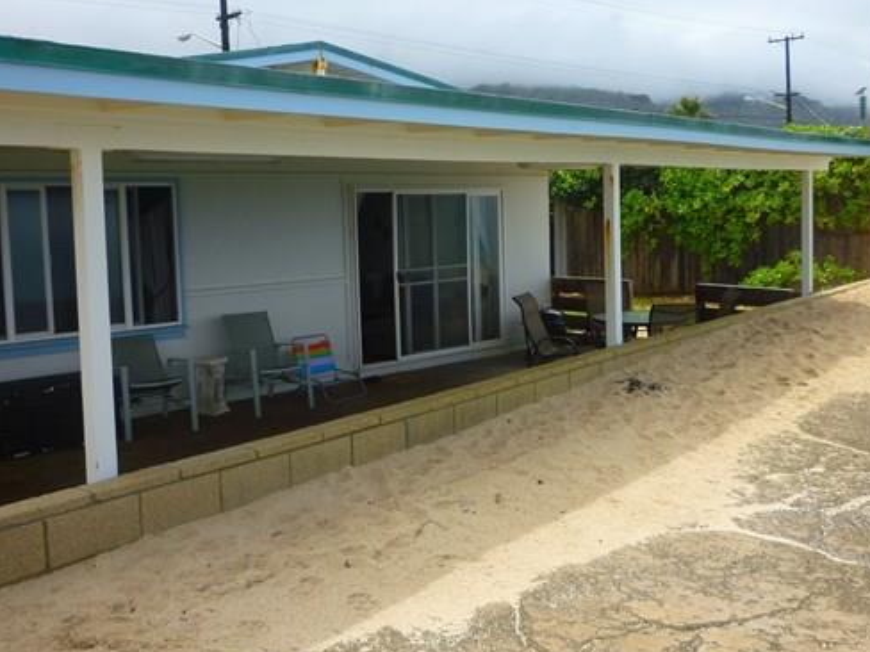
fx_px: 955
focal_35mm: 38
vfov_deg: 37.7
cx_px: 481
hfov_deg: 48.9
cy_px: 297
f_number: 3.5
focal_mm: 5.2
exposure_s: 1/500
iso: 80
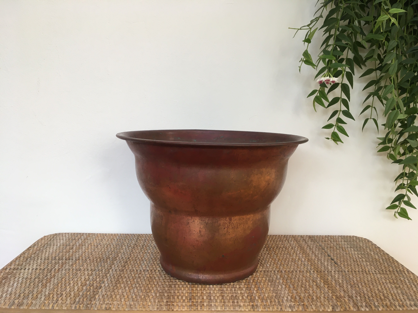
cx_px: 209
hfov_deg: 61.7
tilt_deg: -8.5
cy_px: 156
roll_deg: -0.7
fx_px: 350
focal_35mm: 29
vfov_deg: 48.2
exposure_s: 1/33
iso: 25
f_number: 2.2
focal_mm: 4.15
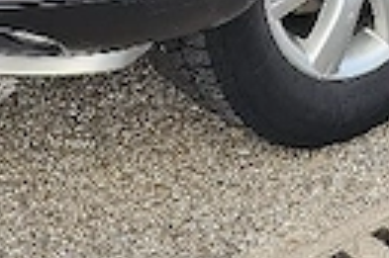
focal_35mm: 146
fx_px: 1576
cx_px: 30
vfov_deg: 7.9
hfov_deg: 13.9
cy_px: -566
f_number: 1.7
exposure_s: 1/120
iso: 12
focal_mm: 6.3
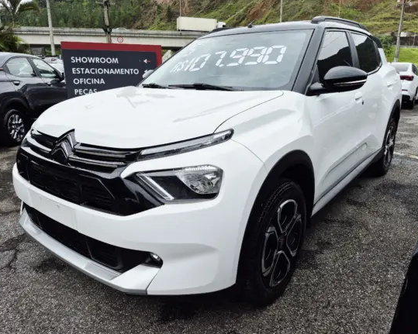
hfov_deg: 68.1
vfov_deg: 56.8
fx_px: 309
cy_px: 162
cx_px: 210
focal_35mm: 25
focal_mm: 5.4
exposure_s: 1/1152
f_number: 1.8
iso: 25
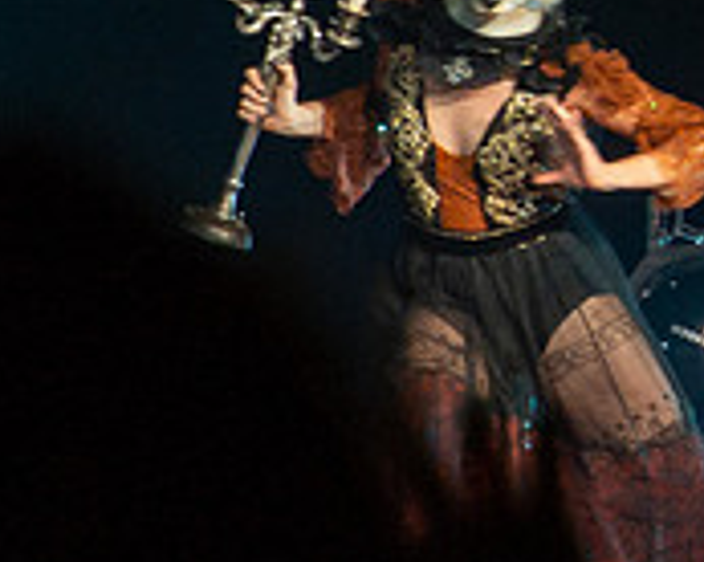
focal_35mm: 1300
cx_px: 1160
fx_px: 27056
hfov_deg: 1.5
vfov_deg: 1.2
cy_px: -226
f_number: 5.6
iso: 800
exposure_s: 1/100
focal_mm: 110
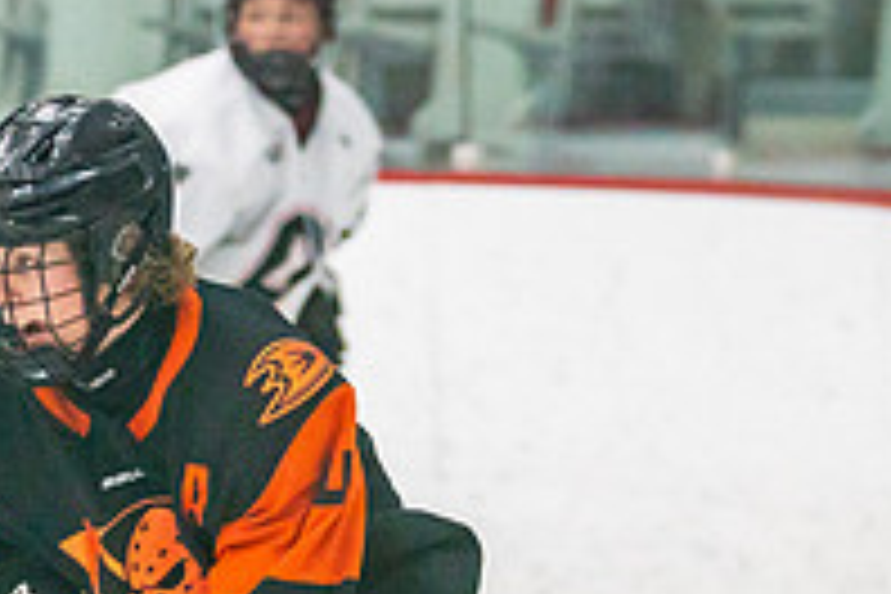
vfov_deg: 3.3
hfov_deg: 4.9
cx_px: 308
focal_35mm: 422
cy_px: 741
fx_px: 10444
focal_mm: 113
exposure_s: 1/1250
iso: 3200
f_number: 2.8
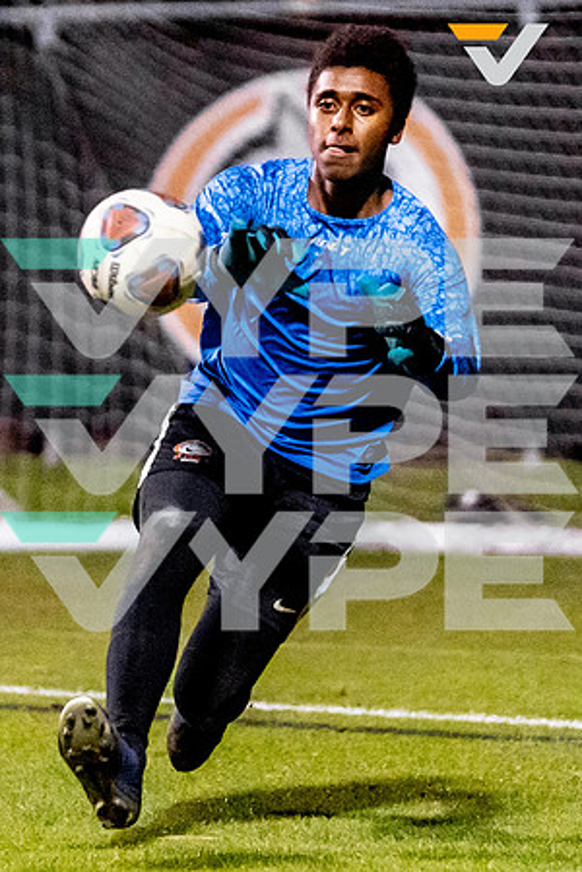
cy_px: 195
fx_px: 12580
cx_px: 344
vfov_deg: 4.0
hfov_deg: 2.7
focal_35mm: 519
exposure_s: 1/1250
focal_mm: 200
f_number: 2.8
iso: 6400
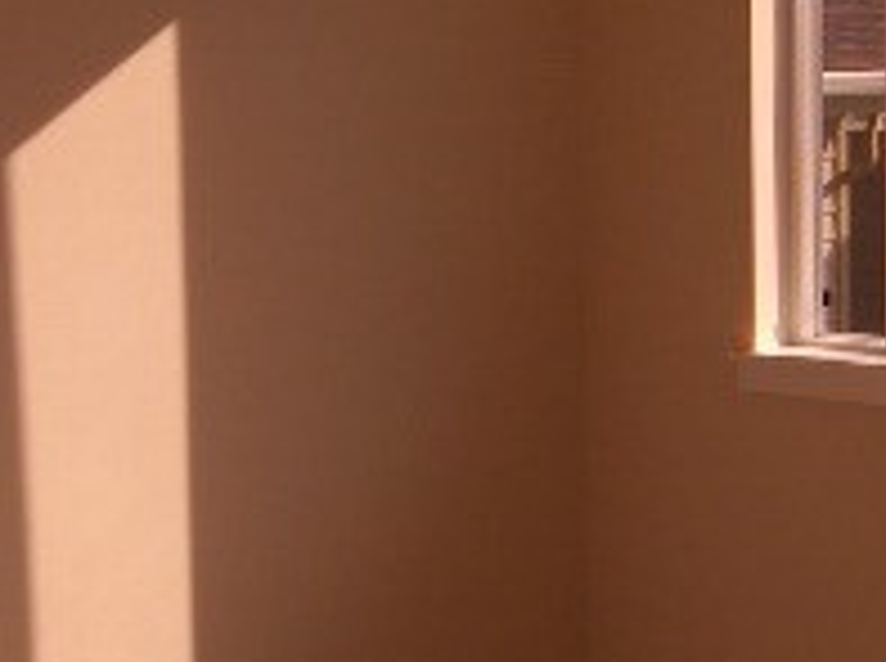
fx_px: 3245
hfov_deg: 15.5
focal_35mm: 127
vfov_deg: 11.6
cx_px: 432
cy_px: 405
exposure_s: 1/800
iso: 100
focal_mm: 8
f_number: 2.8
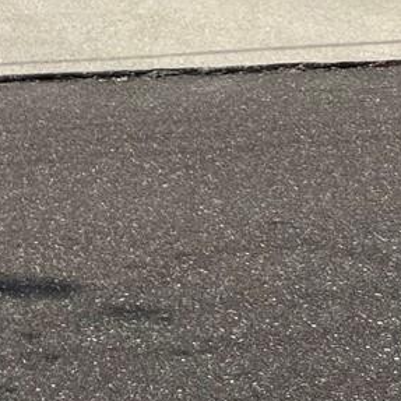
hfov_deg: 13.3
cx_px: -75
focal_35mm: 128
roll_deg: +1.6
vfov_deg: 12.2
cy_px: -373
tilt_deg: +0.6
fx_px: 1678
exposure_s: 1/6494
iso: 50
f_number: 1.6
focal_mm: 5.1
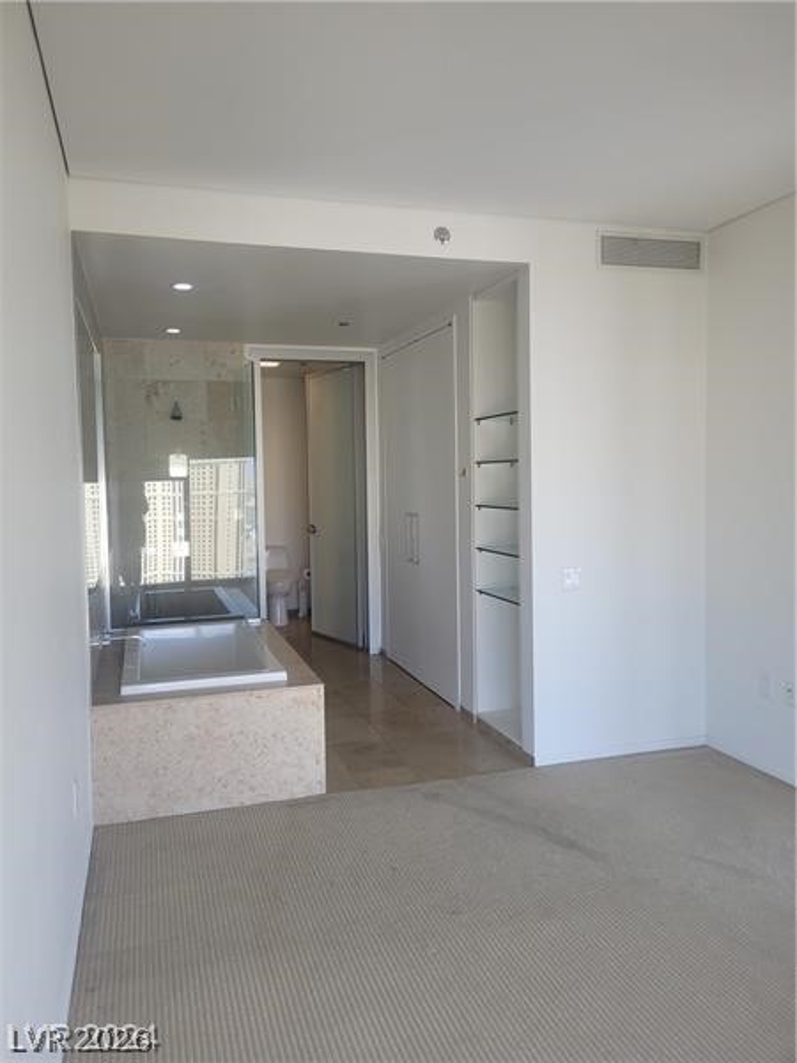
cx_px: 398
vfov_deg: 67.3
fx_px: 798
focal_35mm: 26
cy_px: 532
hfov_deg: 53.1
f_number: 1.8
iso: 50
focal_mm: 5.4
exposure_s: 1/120
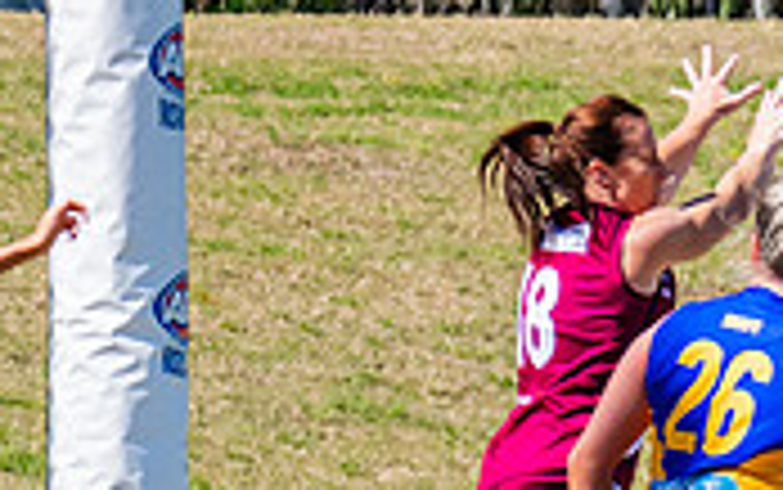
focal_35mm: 1151
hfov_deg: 1.8
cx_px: 1520
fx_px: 24577
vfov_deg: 1.1
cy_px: 531
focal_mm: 240
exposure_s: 1/1600
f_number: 8
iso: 800
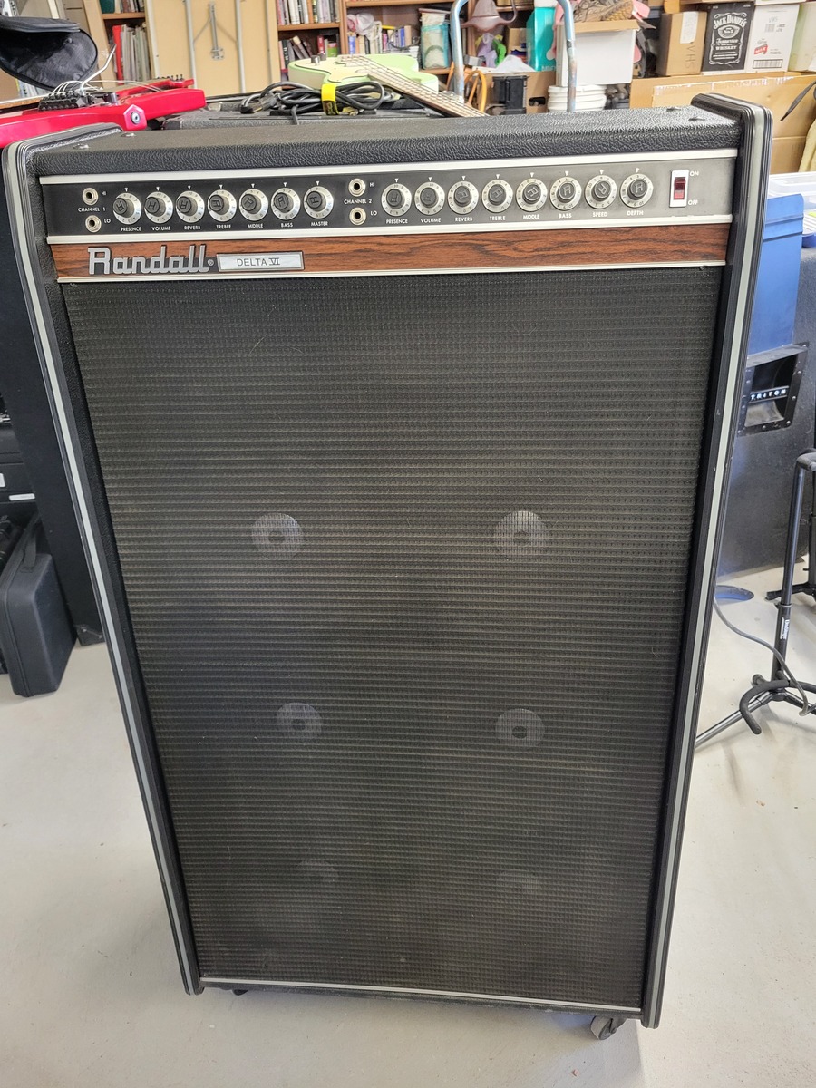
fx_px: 817
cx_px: 408
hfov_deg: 53.1
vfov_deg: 67.3
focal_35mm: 26
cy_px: 544
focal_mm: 5.4
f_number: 1.8
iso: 500
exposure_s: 1/40
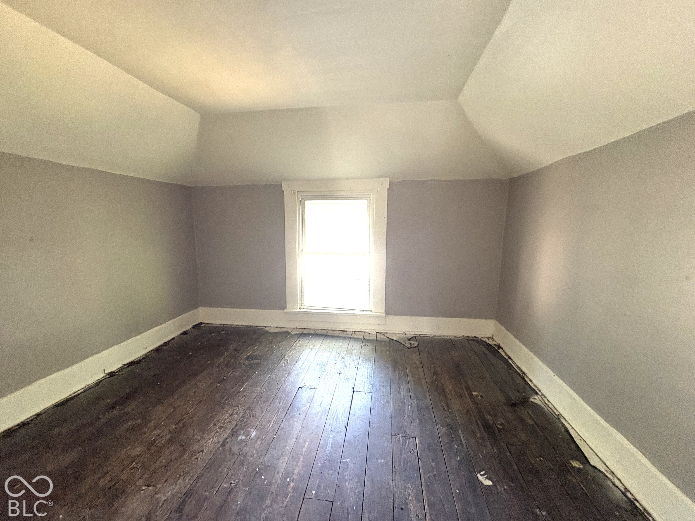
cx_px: 348
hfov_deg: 102.1
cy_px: 260
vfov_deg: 85.7
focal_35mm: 14
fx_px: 281
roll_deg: +0.7
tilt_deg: -6.7
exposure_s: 1/60
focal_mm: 2.22
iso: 250
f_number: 2.2
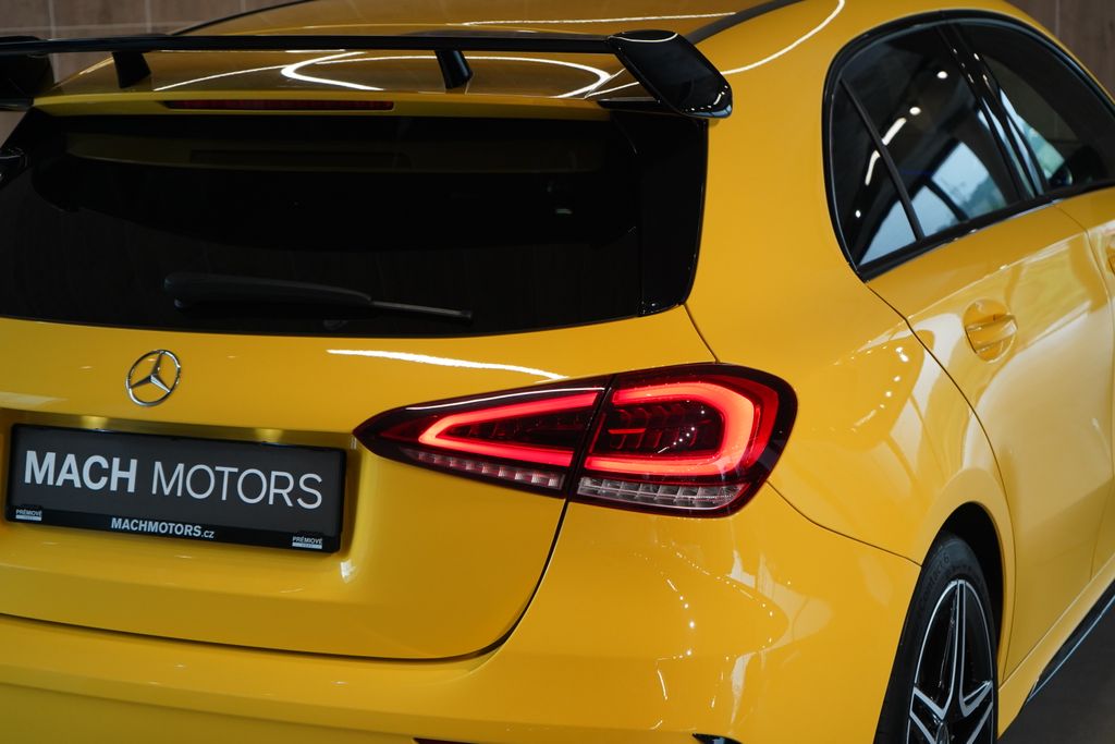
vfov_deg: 19.5
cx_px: 558
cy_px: 372
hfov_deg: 28.8
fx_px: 2168
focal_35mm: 70
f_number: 5.6
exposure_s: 1/160
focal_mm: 70
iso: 2000
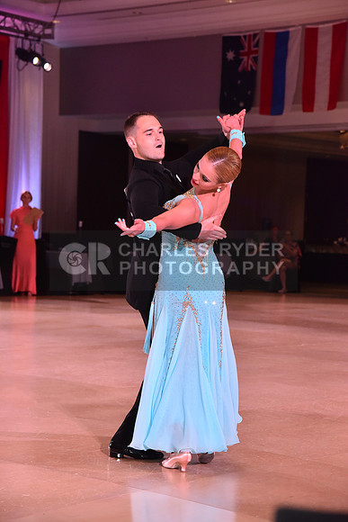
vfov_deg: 23.9
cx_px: 174
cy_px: 261
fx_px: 1232
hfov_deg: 16.1
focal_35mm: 85
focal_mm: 85
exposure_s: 1/250
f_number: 6.3
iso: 2500
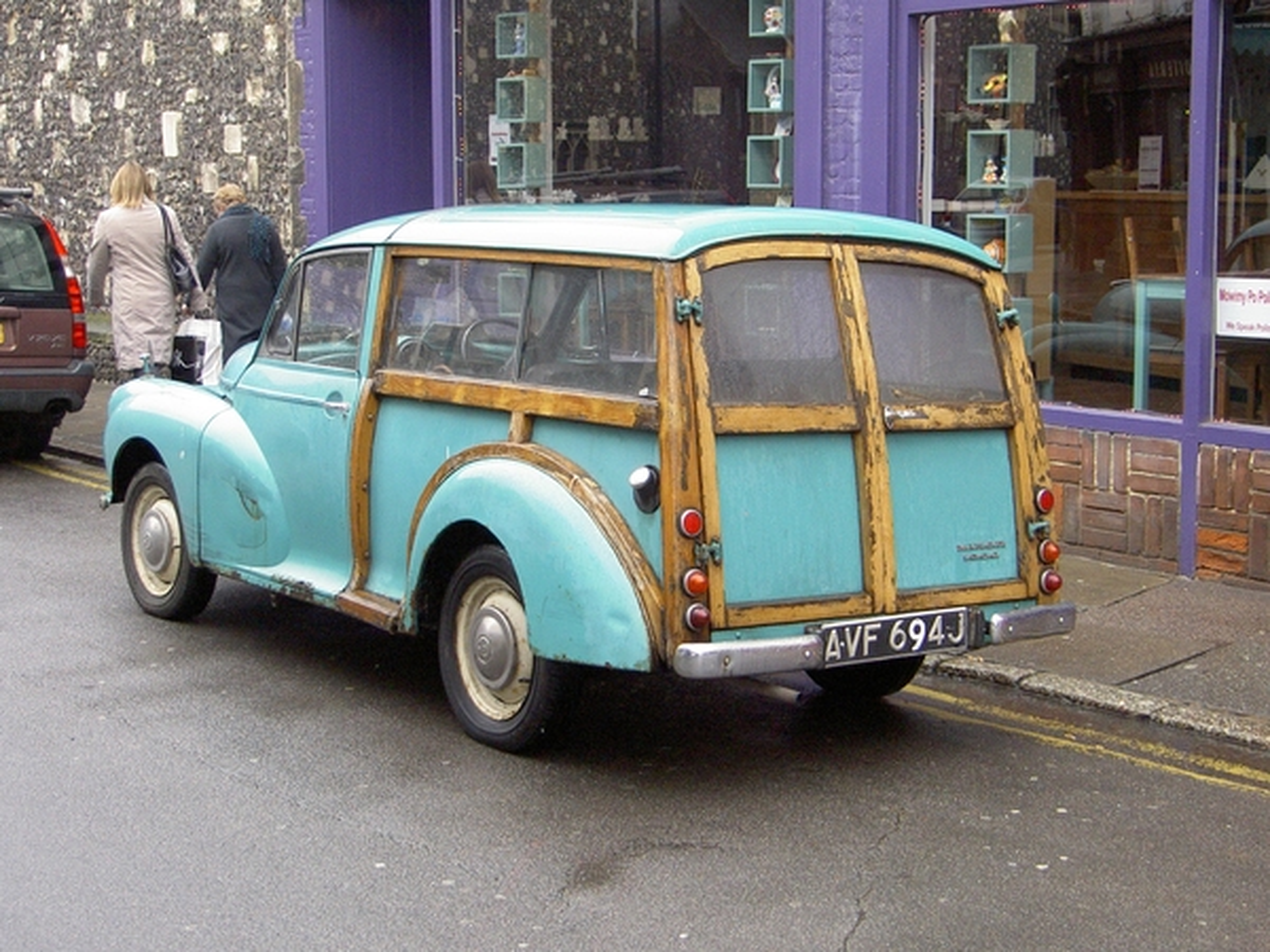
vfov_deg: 26.6
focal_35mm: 55
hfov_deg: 34.9
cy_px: 476
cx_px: 635
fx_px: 2018
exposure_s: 1/200
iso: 200
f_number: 3.3
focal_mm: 11.3
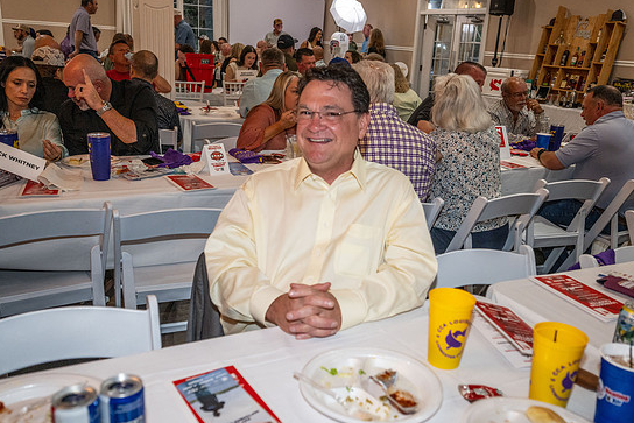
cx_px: 334
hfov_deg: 58.7
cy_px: 221
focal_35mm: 32
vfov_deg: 41.1
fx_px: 564
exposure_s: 1/200
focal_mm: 30
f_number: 4
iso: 1400
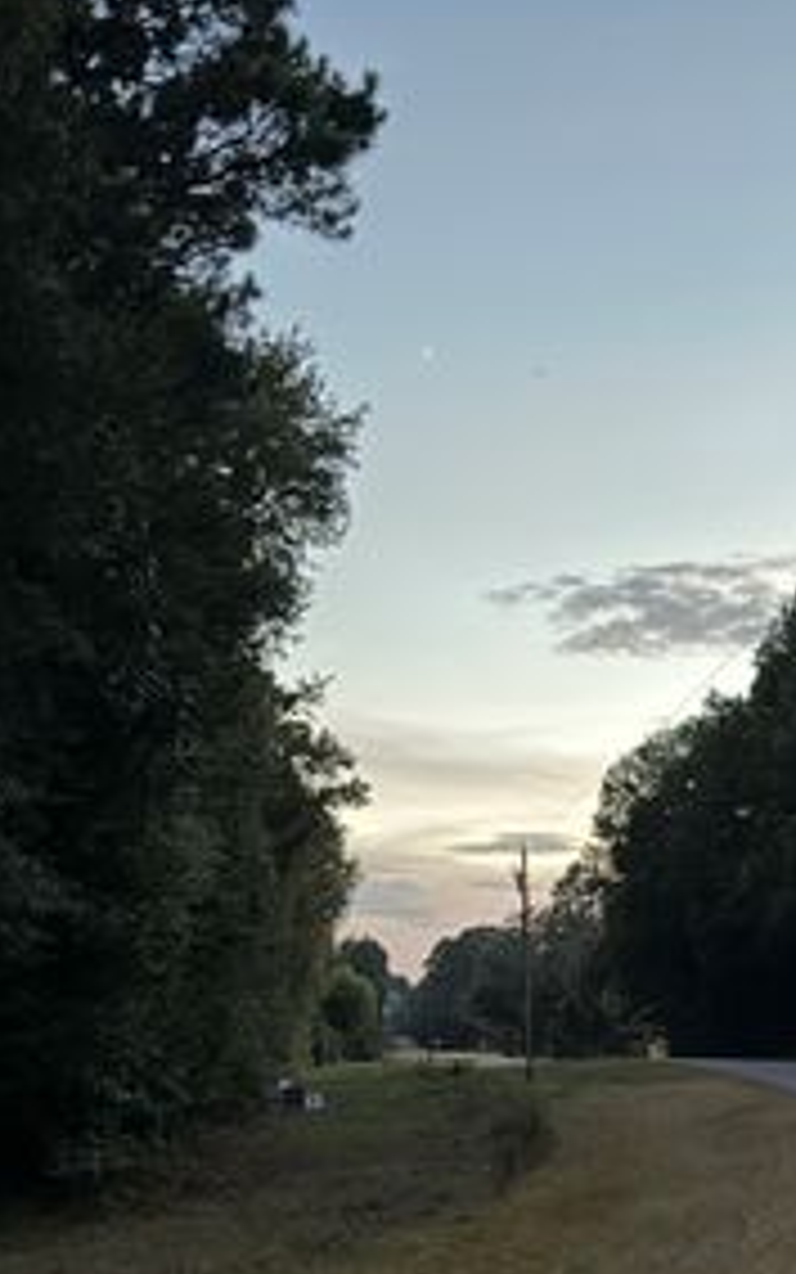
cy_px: 1231
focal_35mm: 60
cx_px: 499
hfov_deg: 21.6
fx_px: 2082
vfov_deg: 31.8
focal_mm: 6.76
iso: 800
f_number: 1.78
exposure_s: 1/11
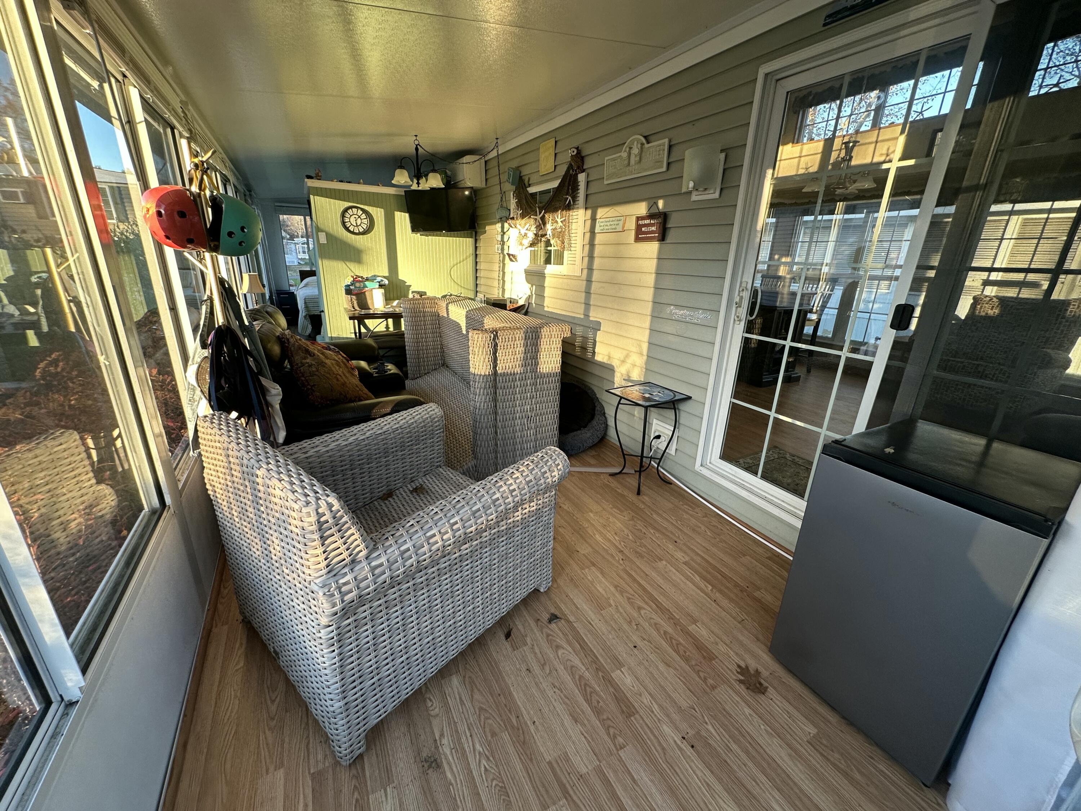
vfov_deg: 85.7
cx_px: 540
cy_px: 406
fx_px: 437
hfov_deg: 102.1
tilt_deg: -18.3
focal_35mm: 14
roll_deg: -1.8
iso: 100
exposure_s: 1/99
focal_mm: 2.22
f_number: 2.2
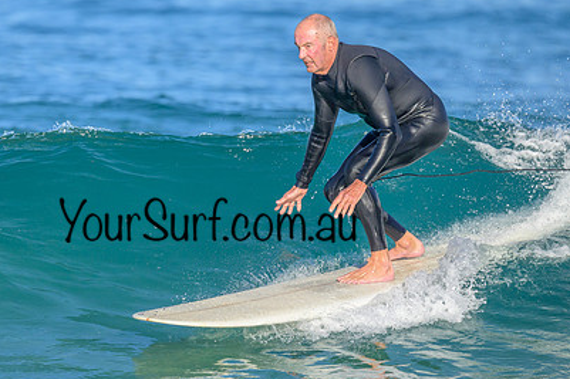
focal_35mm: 1200
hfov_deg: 1.7
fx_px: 18991
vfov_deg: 1.1
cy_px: 217
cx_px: 191
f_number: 6.3
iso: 450
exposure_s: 1/2000
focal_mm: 800
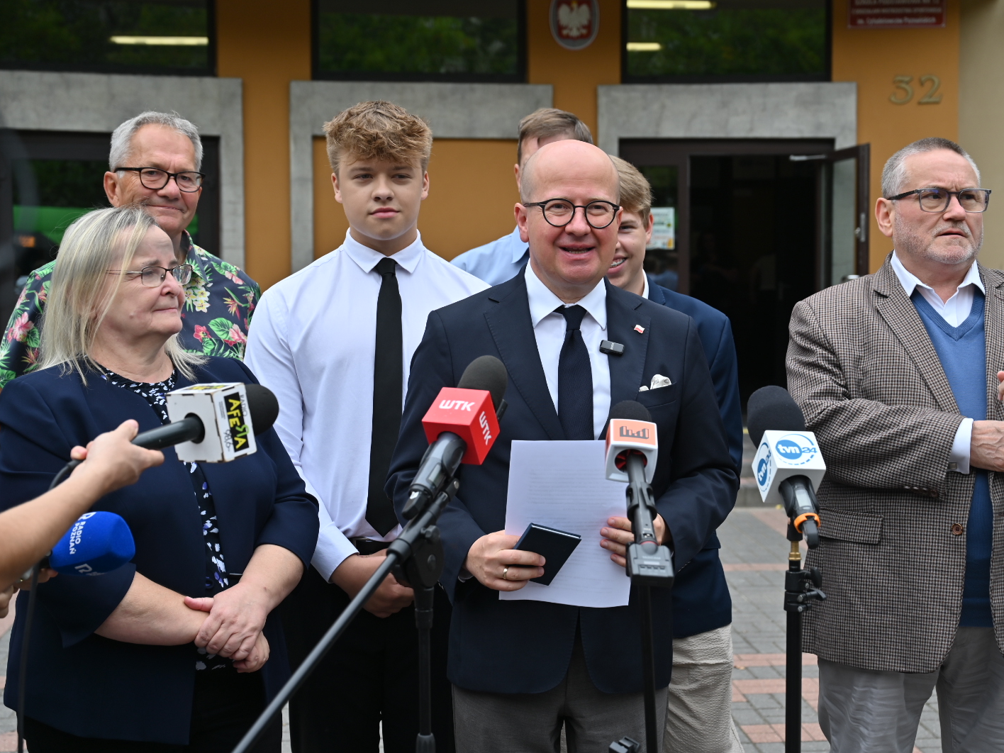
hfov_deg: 34.9
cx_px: 567
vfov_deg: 26.6
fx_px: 1595
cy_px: 372
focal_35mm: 55
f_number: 5
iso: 100
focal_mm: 50
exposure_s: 1/250
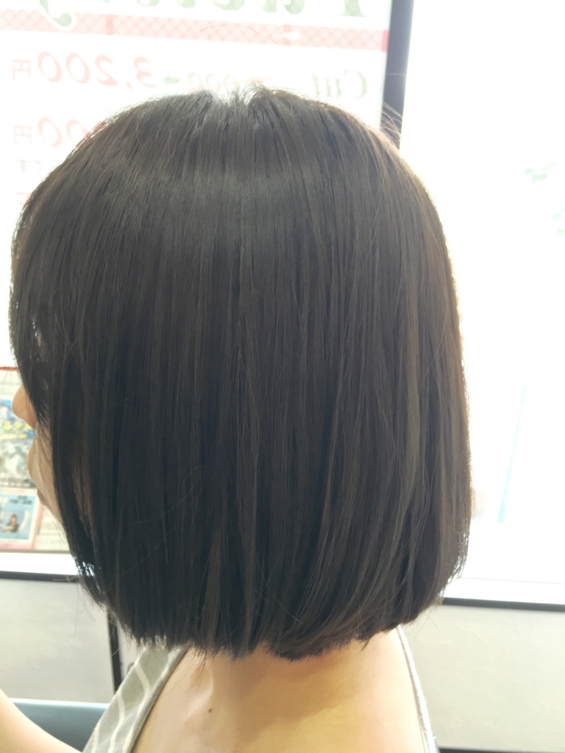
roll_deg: -3.6
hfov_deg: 48.2
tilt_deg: -14.0
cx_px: 282
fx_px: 631
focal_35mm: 29
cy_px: 376
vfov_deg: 61.7
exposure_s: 1/30
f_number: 2.2
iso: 125
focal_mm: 4.15
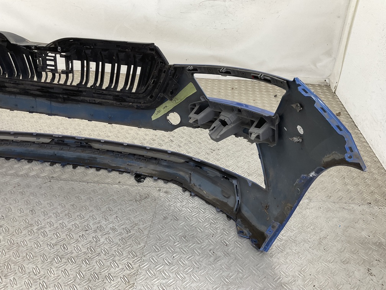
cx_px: 193
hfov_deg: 61.7
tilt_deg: -33.1
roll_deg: -2.2
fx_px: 323
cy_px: 145
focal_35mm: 29
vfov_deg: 48.2
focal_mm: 3
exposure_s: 1/120
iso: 40
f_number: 1.8
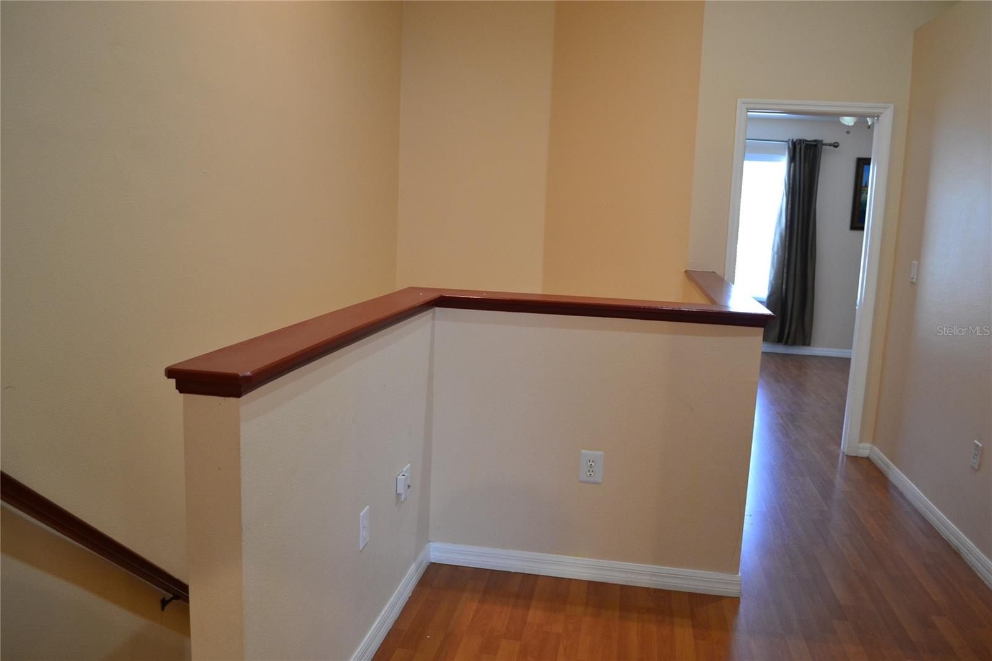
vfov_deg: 47.9
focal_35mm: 27
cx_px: 496
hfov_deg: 67.4
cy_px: 330
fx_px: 744
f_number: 3.5
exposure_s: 1/30
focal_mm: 18
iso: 800
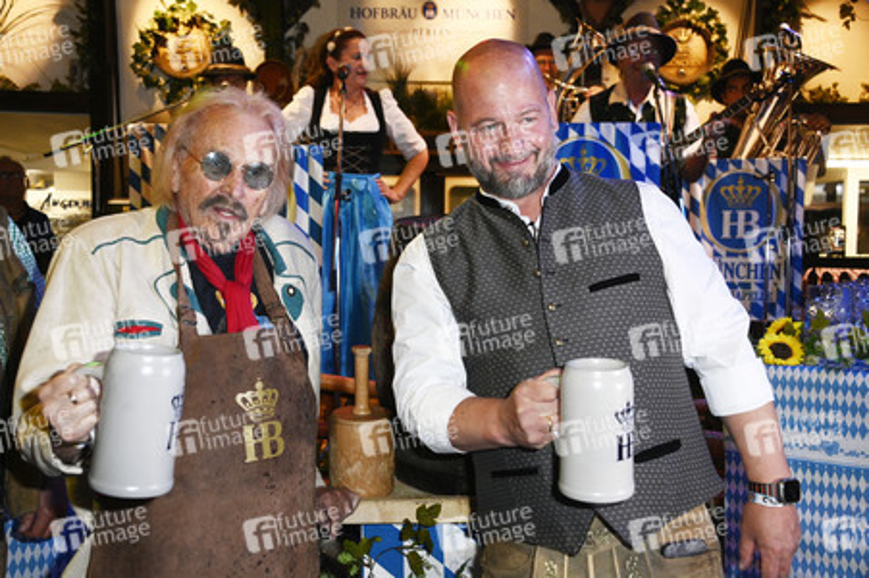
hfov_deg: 44.5
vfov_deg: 30.5
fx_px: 1061
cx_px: 434
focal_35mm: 44
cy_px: 289
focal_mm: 44
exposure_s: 1/200
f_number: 5.6
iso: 3200
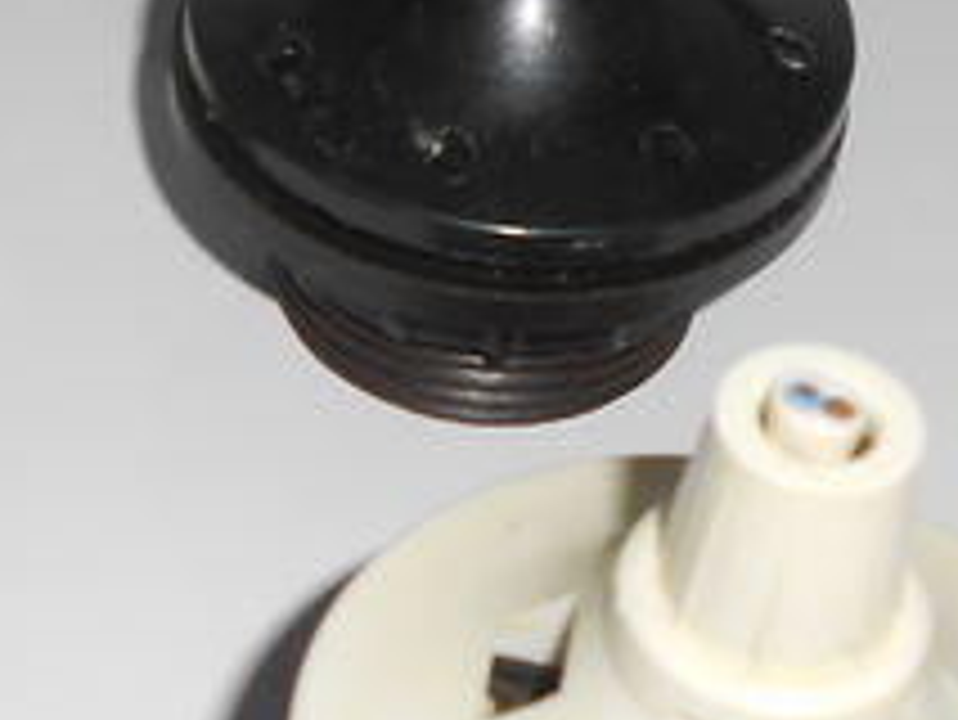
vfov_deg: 12.1
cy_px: 194
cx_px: -99
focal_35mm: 122
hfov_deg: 15.7
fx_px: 3378
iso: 80
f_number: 3.5
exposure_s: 1/25
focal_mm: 4.6
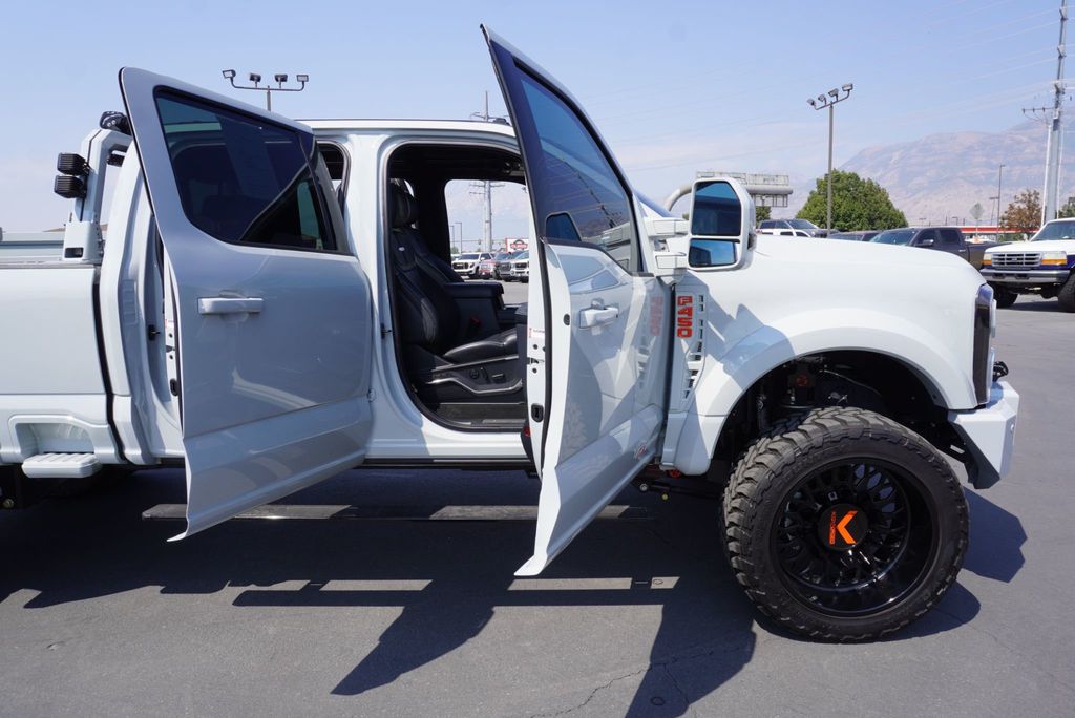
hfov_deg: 73.7
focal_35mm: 24
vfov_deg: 53.2
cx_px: 538
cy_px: 359
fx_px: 717
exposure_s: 1/125
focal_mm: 16
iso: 100
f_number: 9
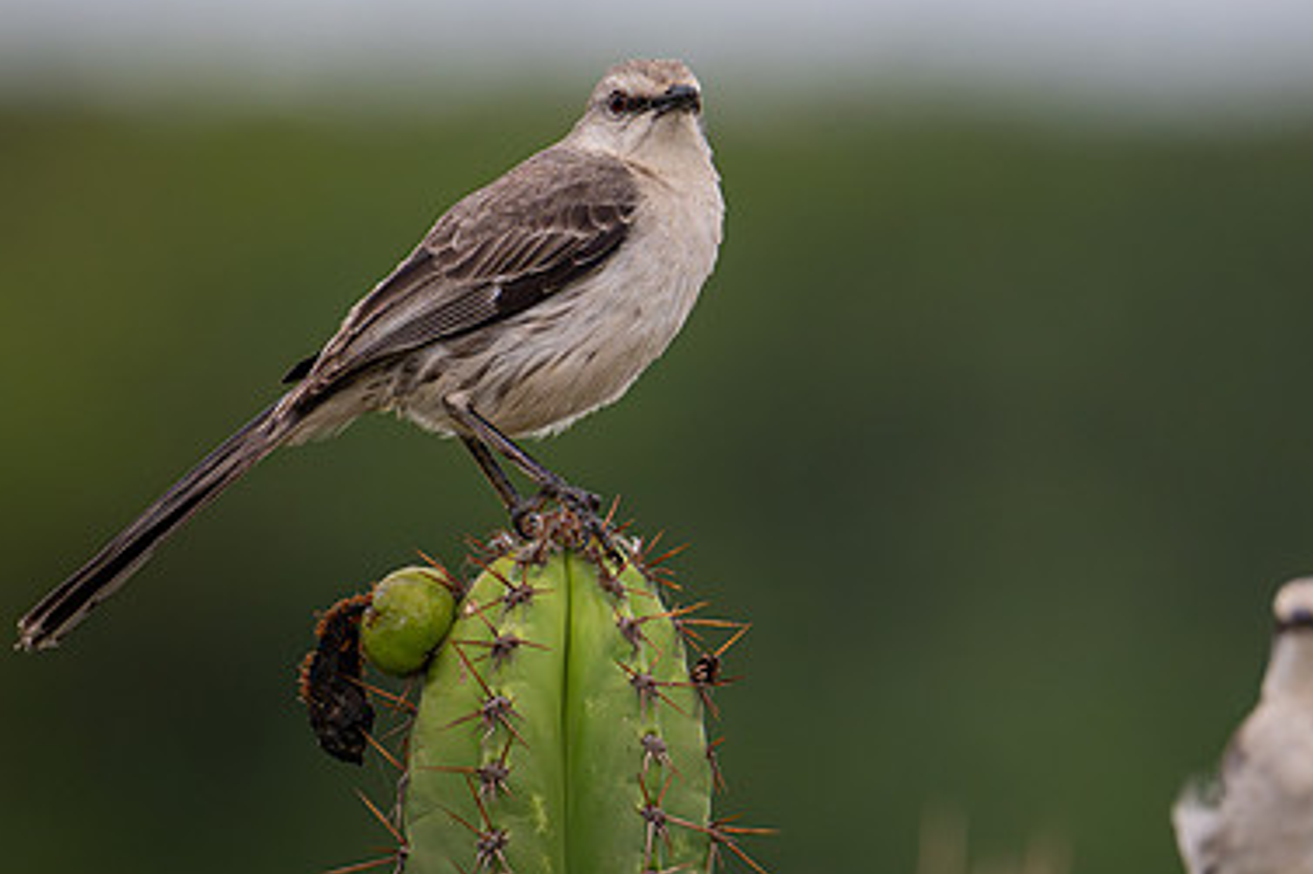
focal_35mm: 1100
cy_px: 512
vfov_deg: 1.2
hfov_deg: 1.9
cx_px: 875
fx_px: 40100
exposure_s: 1/500
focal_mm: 560
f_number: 6.3
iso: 3200
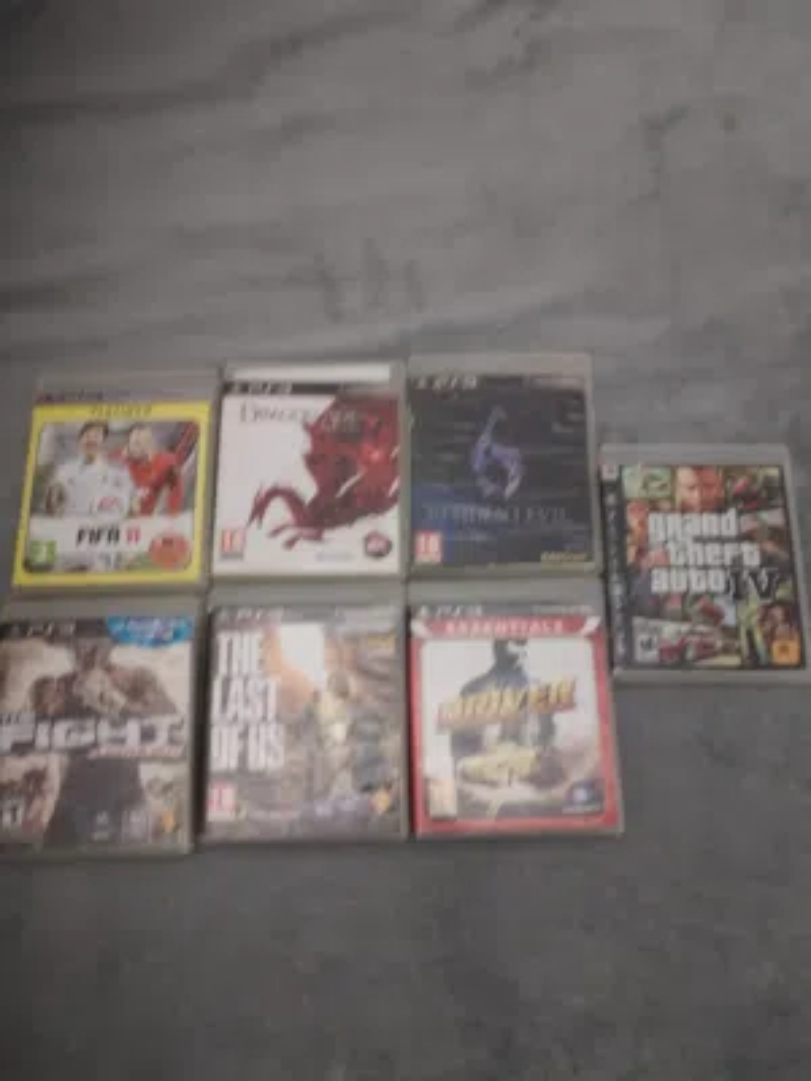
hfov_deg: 45.4
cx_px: 406
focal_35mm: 31
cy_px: 540
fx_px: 968
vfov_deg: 58.4
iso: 1365
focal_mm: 4.75
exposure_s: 1/24
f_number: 1.8
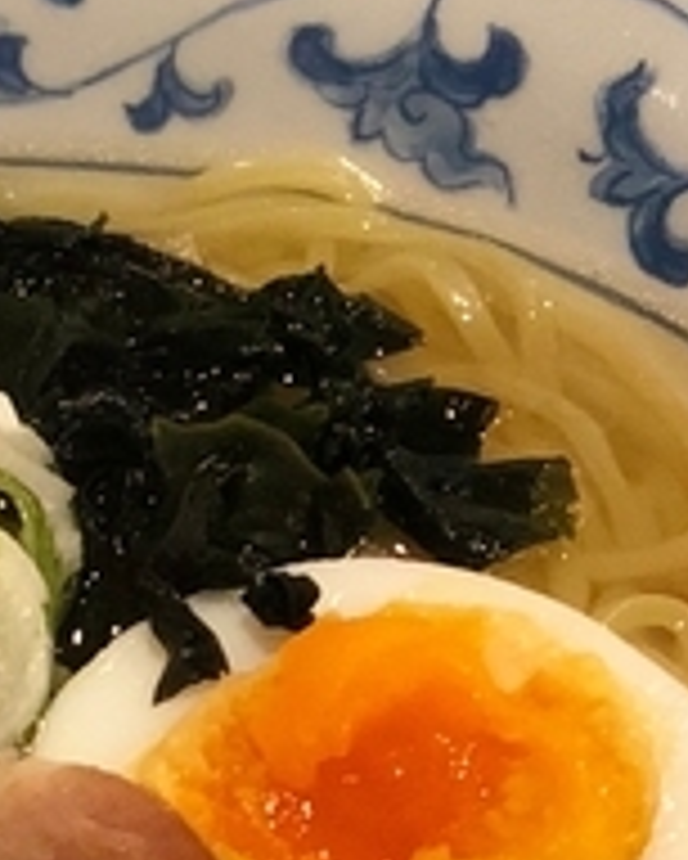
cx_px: -139
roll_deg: +2.4
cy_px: -216
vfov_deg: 7.0
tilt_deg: -32.4
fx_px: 6918
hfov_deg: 5.7
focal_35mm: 272
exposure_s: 1/40
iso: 100
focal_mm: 6
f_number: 2.4
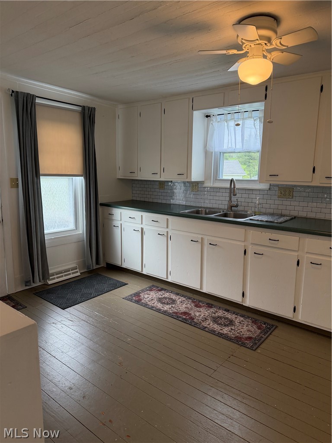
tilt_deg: -8.6
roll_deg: -0.5
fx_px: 307
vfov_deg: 71.6
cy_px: 222
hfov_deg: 56.8
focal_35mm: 24
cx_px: 166
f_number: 1.78
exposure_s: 1/177
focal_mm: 6.76
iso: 200
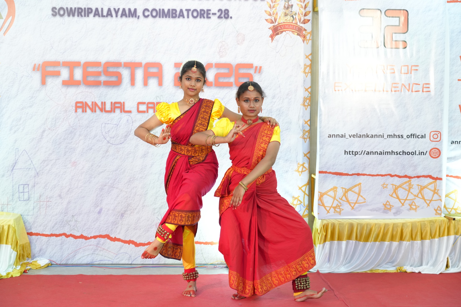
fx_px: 858
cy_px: 154
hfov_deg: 30.1
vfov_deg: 20.3
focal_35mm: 67
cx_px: 230
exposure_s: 1/160
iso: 800
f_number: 4
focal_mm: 67
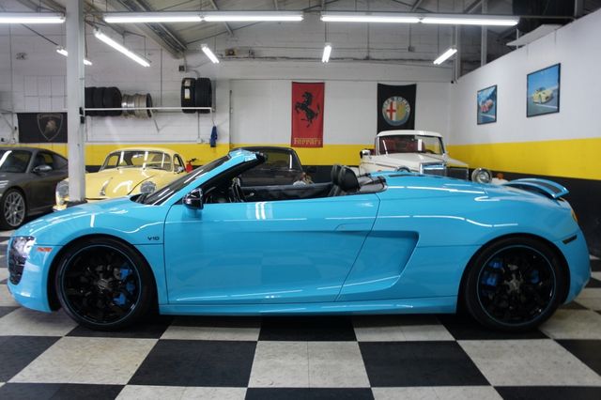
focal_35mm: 28
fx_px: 476
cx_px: 300
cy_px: 200
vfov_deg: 45.6
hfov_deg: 64.6
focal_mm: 19
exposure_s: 1/40
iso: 200
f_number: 4
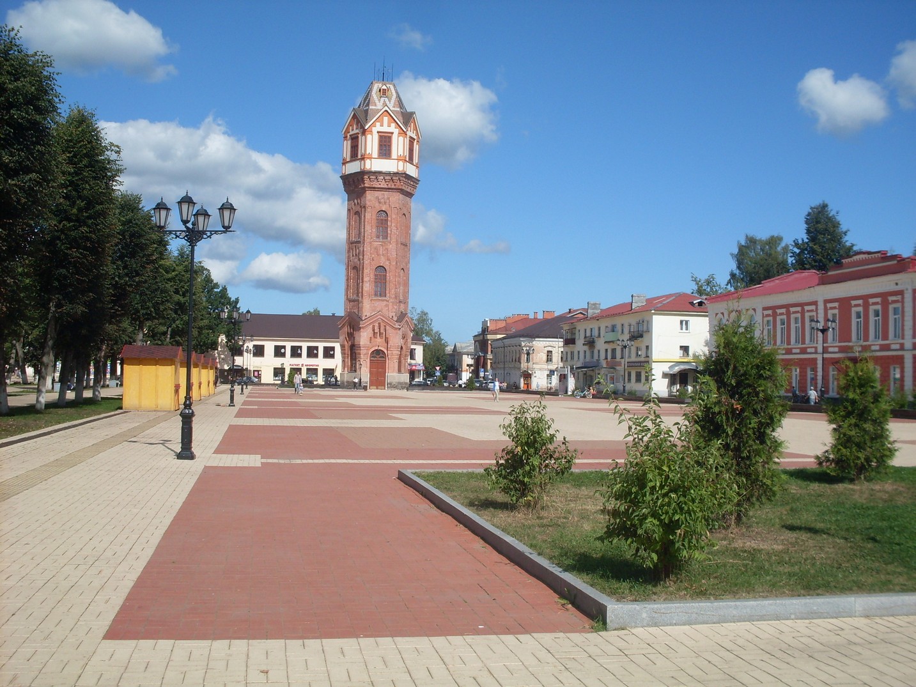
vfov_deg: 37.7
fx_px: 1006
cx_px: 458
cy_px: 344
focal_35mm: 38
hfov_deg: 49.0
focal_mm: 6.3
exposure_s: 1/350
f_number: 8.4
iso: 80
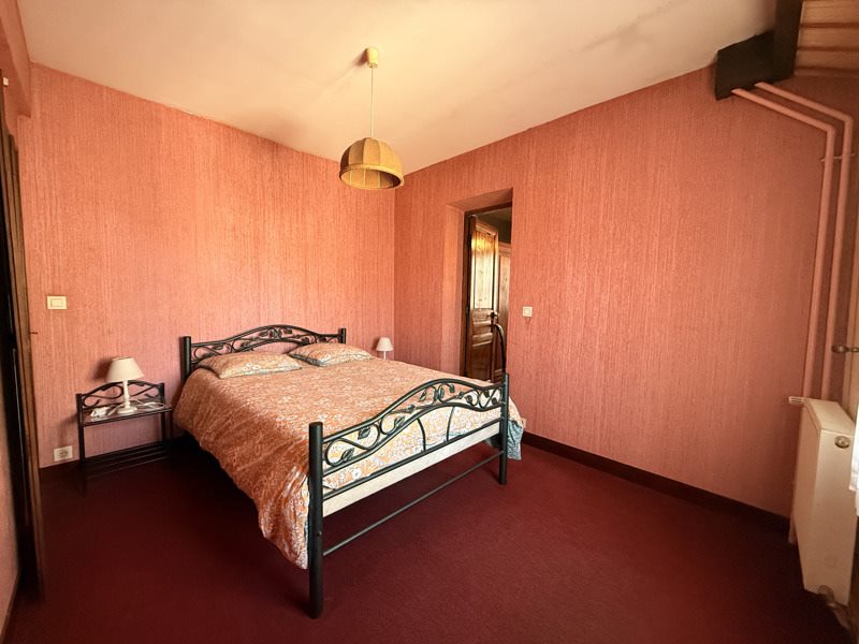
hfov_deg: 102.1
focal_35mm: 14
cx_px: 430
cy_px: 322
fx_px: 347
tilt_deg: -4.0
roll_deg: -1.4
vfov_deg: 85.7
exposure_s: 1/50
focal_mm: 2.22
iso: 640
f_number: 2.2
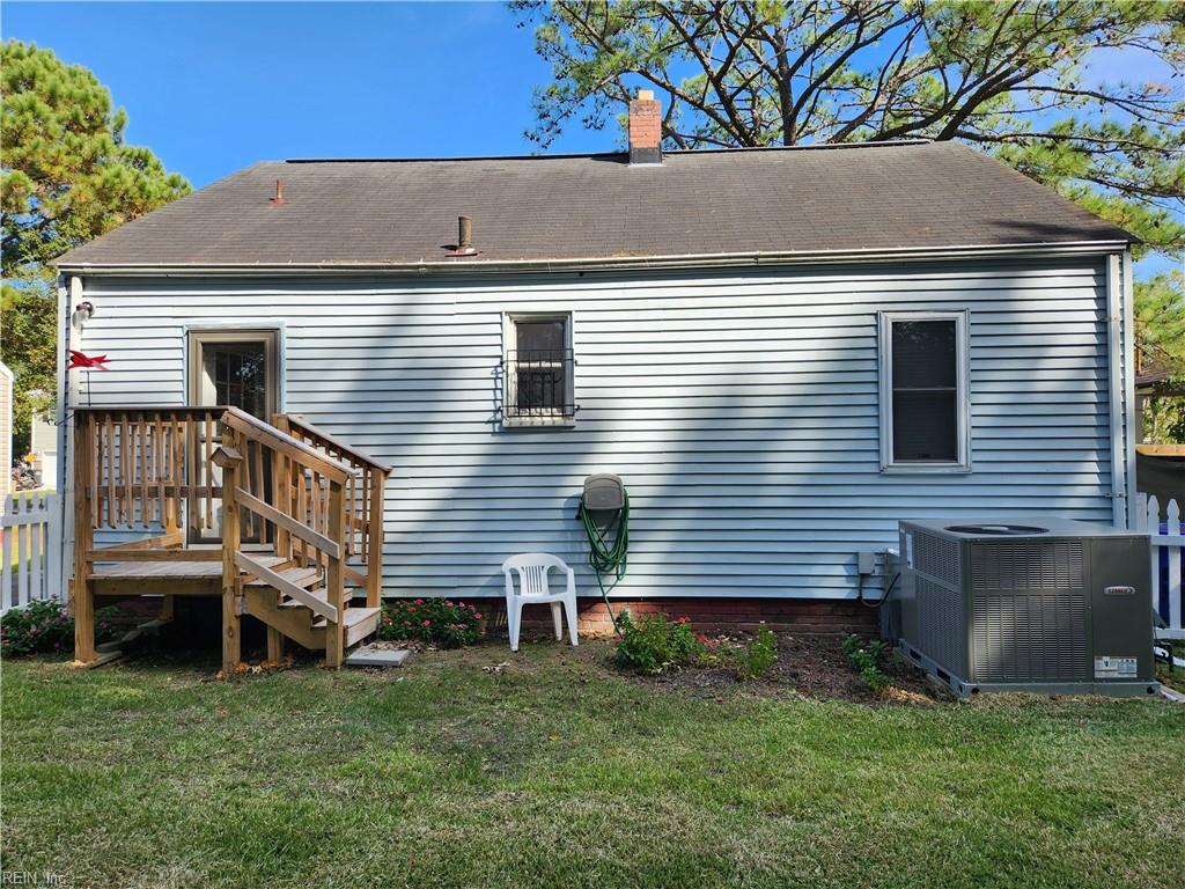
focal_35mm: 23
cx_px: 592
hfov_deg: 73.9
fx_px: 787
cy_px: 444
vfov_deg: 58.9
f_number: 1.8
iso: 20
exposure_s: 1/796
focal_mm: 5.4
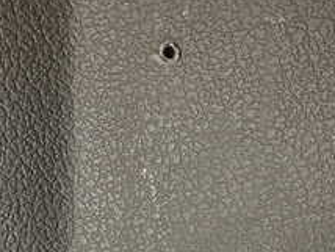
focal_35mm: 70
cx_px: 241
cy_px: 182
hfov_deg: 27.5
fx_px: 678
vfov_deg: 20.9
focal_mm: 4.5
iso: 100
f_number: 2
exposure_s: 1/80
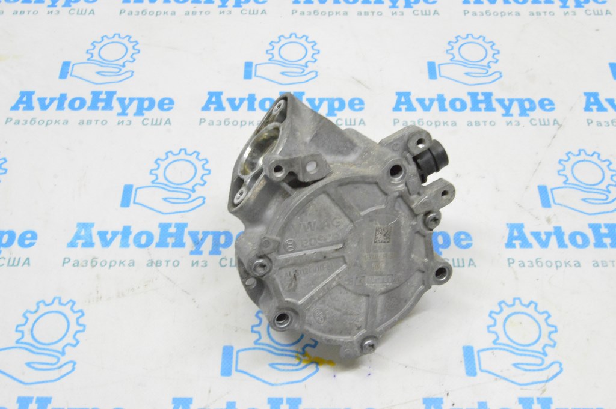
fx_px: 667
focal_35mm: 39
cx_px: 308
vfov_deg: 34.2
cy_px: 204
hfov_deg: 49.6
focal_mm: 26
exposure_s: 1/15
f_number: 20
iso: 6400
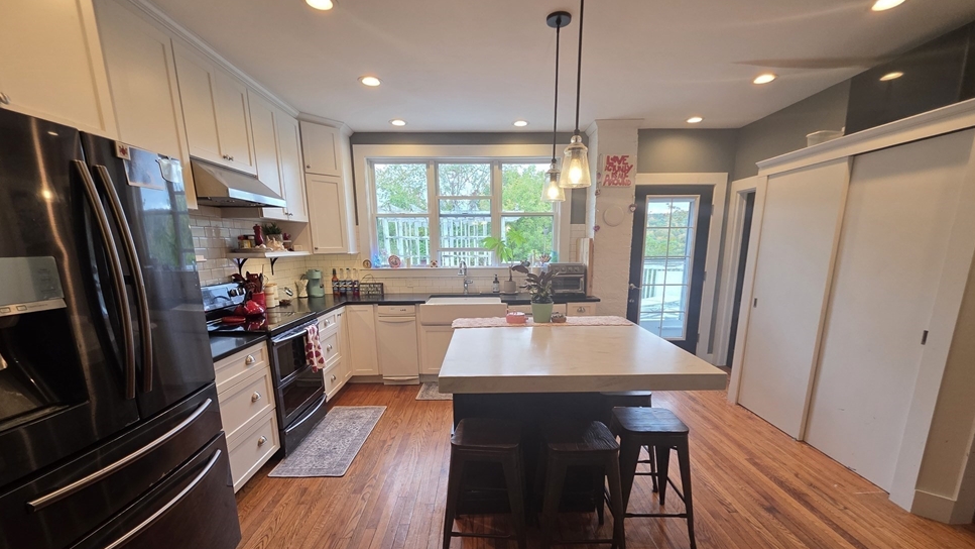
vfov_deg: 69.6
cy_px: 338
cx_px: 496
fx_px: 388
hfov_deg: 103.0
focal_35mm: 15
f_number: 1.9
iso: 160
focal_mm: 2.2
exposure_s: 1/120
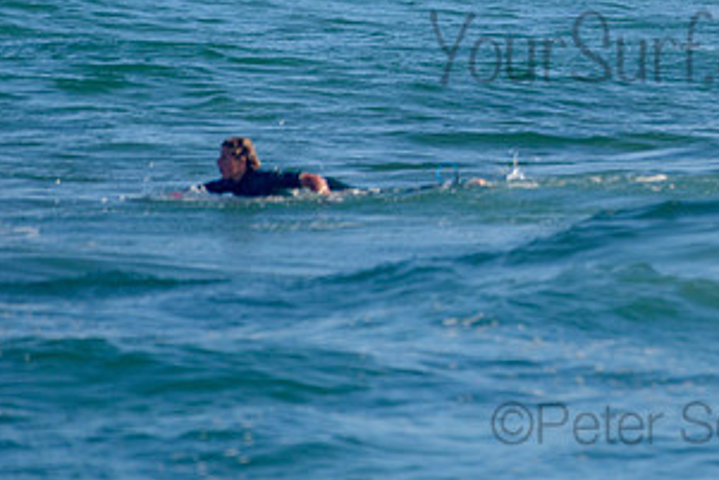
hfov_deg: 1.7
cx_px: 833
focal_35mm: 1183
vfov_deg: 1.2
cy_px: -77
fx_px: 23637
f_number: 5.6
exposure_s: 1/2000
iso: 160
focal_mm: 500
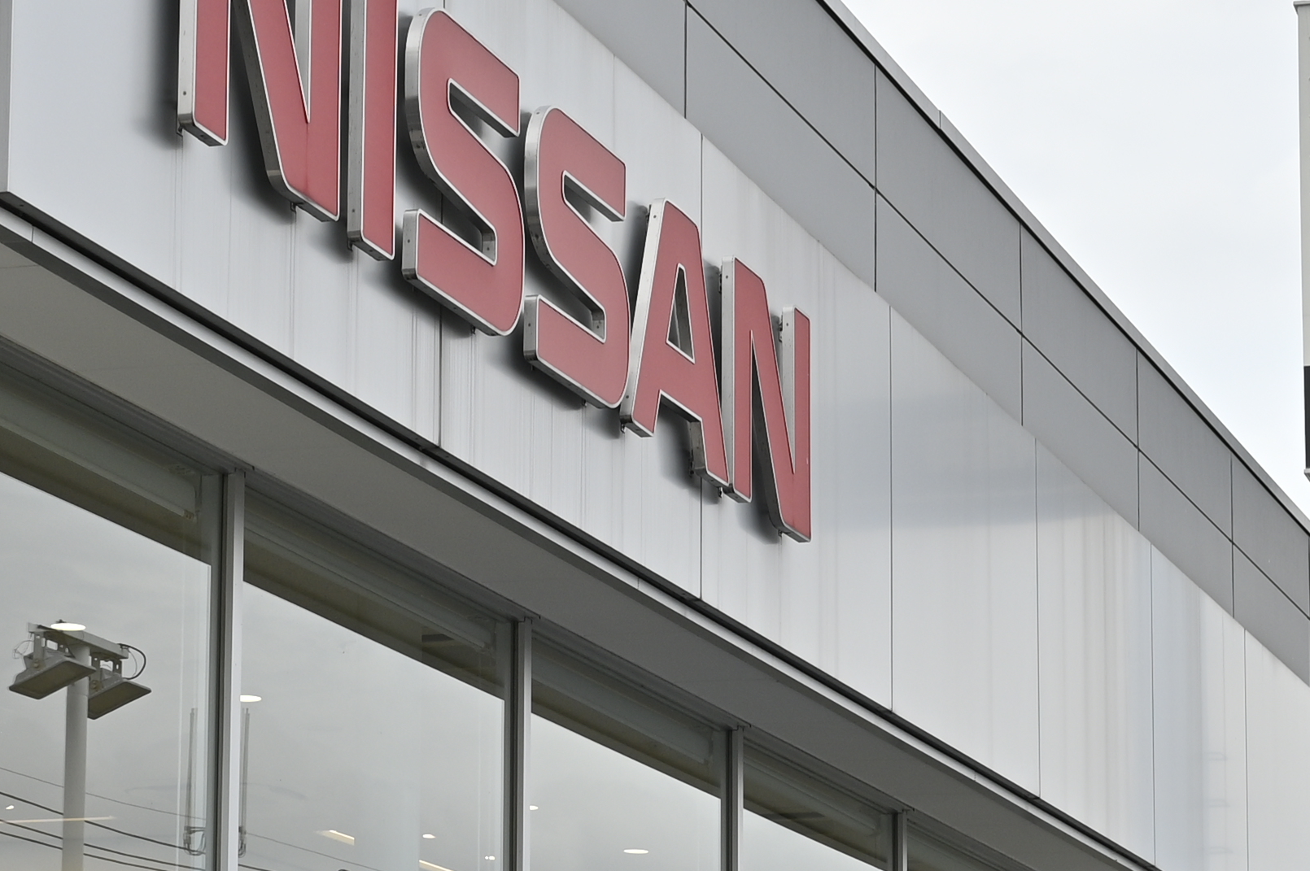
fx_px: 4509
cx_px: 577
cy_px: 700
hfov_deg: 16.5
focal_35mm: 124
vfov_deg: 11.0
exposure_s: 1/400
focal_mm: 33
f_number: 7.1
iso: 100
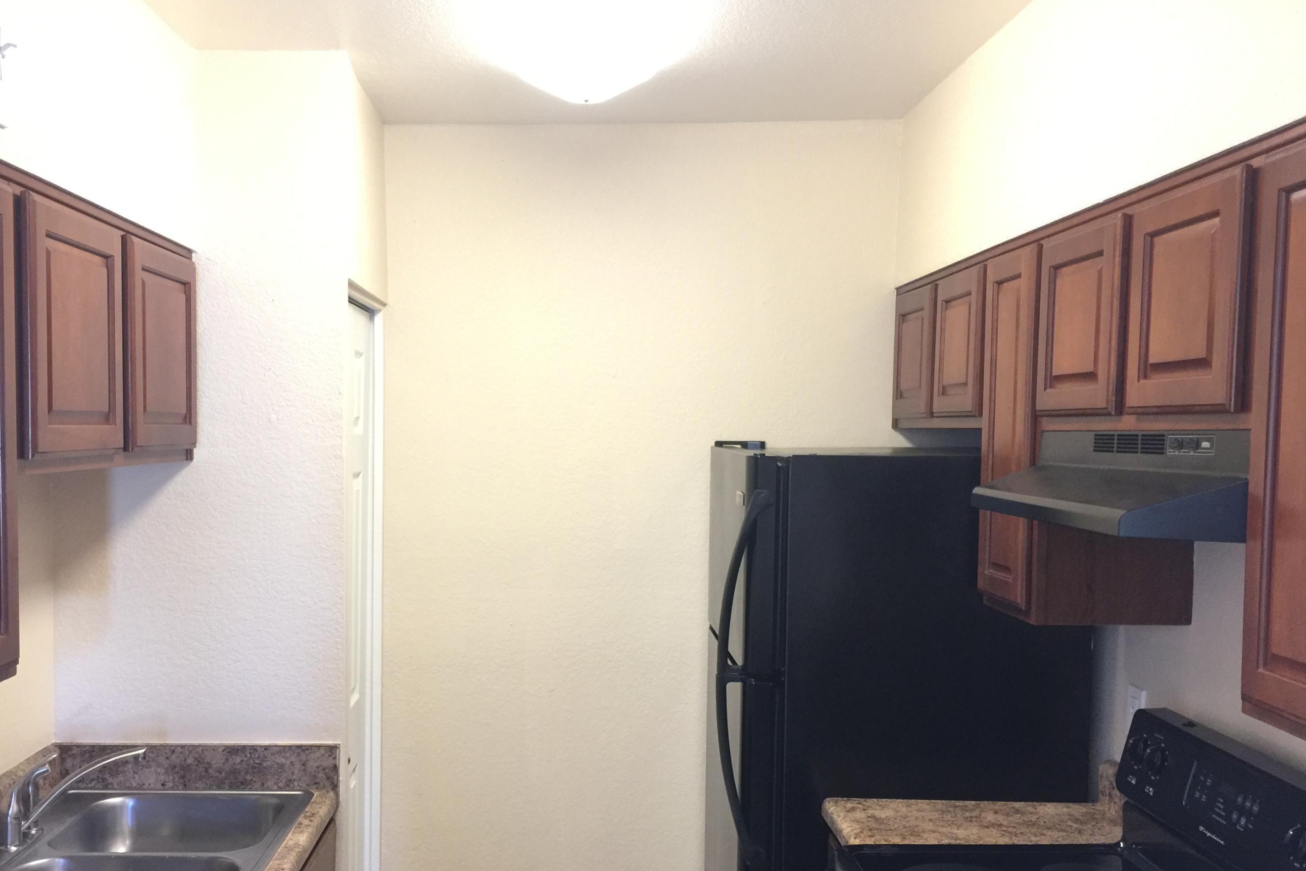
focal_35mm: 35
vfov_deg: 37.7
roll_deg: -1.2
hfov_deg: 54.3
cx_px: 592
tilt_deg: -4.6
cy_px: 525
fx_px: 1270
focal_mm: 4.15
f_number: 2.2
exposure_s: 1/15
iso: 125
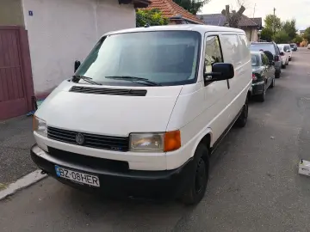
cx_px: 155
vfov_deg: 48.2
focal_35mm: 29
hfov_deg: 61.7
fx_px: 260
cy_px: 116
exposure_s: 1/453
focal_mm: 4.22
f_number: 1.8
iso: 50
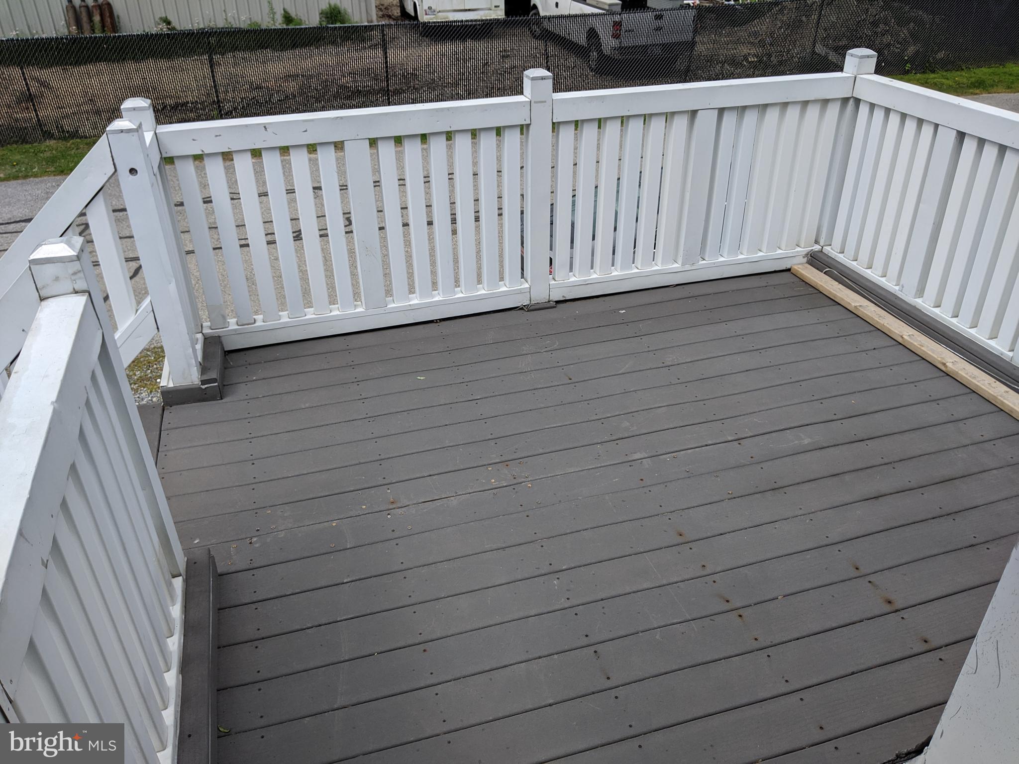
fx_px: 795
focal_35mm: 27
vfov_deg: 51.4
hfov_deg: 65.3
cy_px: 382
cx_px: 510
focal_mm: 4.44
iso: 51
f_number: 1.8
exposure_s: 1/2611
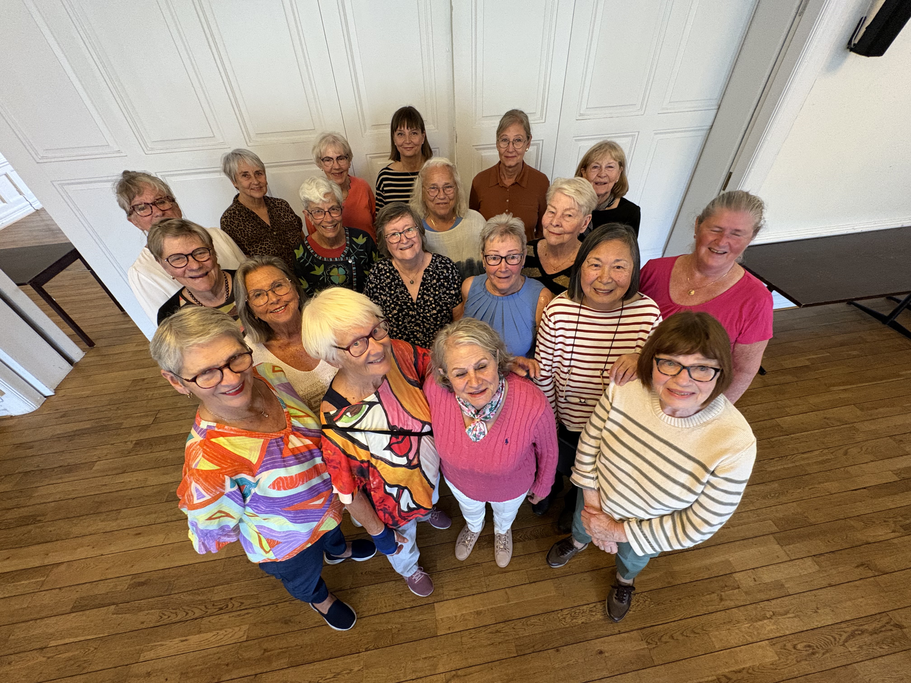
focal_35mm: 14
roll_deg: +3.0
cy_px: 342
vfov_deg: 85.7
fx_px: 368
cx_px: 456
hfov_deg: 102.1
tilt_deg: -41.5
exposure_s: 1/50
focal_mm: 2.22
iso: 400
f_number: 2.2
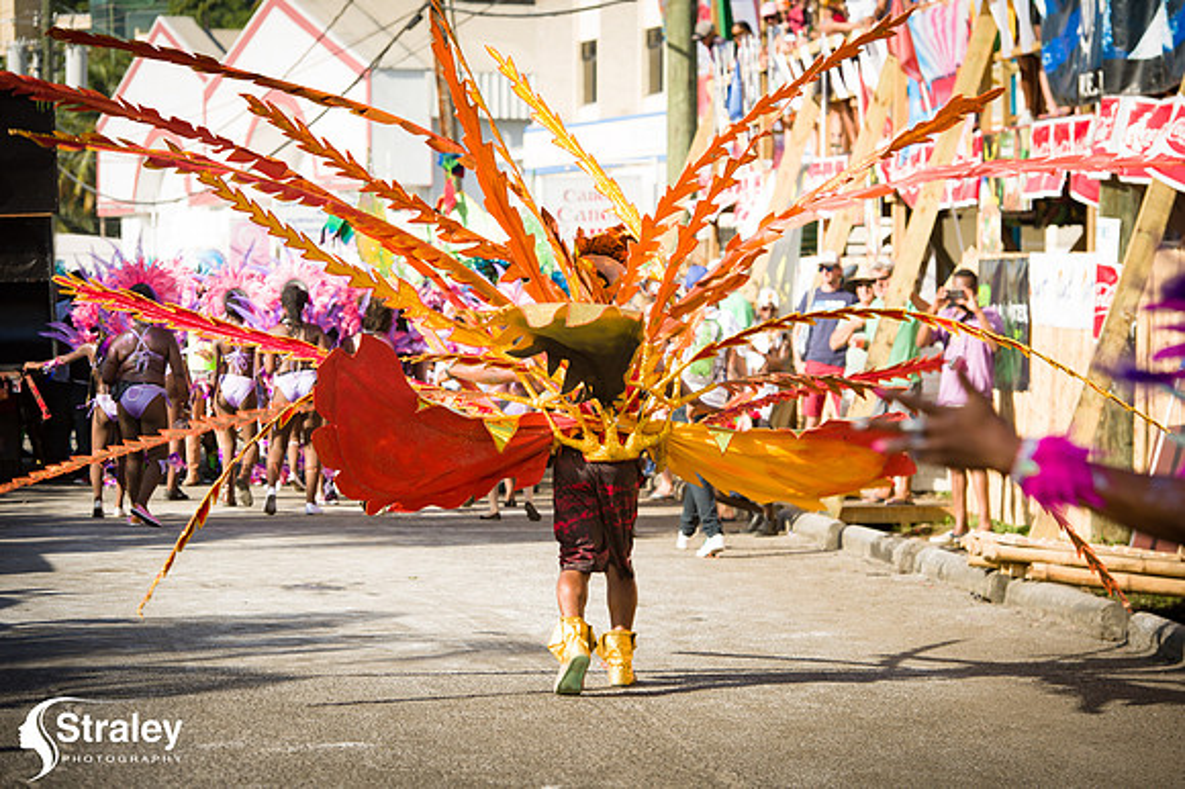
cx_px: 592
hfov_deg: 16.8
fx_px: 4013
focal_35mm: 122
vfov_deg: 11.2
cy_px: 394
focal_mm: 122
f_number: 6.3
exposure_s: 1/200
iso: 100
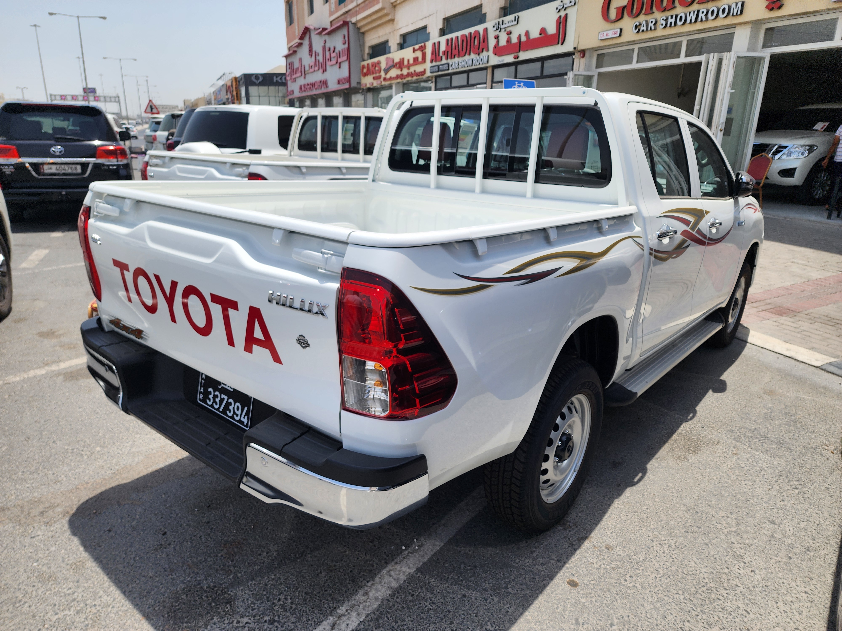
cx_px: 421
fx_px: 559
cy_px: 316
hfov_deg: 73.9
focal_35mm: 23
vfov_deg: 58.9
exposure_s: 1/1167
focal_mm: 6.4
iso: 12
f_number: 1.8
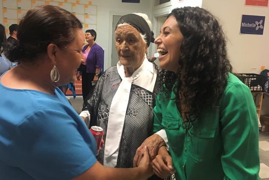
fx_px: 232
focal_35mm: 31
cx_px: 131
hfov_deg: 60.3
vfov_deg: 42.3
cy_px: 80
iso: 200
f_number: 2.2
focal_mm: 4.15
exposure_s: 1/30
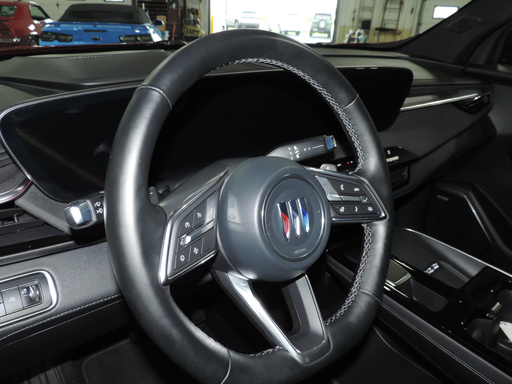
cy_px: 178
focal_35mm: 26
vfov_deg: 53.0
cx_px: 246
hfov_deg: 67.3
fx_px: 385
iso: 200
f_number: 3
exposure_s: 1/30
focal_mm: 4.3
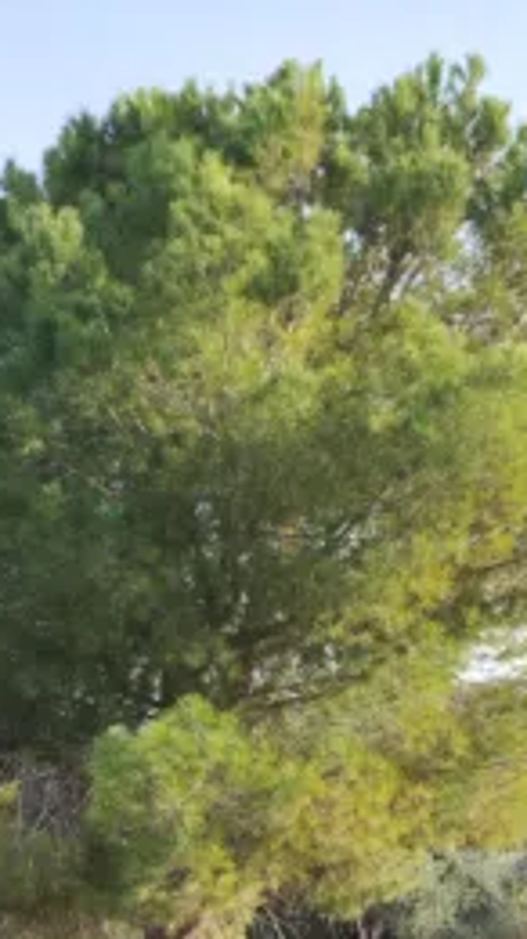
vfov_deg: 36.0
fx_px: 1418
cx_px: 188
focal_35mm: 57
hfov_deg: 21.0
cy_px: 665
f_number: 1.75
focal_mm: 5.25
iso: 100
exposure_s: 1/381
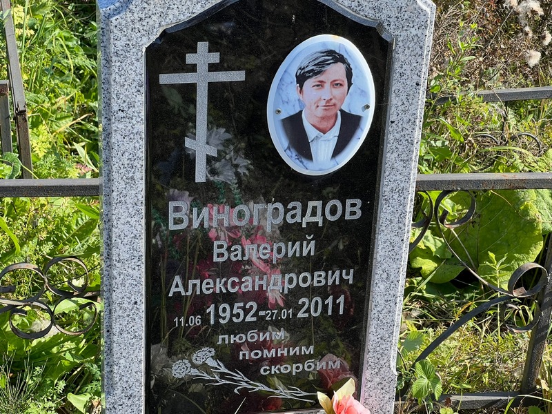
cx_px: 276
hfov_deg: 25.3
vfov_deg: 19.1
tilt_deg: -25.5
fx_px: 1228
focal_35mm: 77
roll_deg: -2.5
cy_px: 207
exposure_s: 1/290
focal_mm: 9
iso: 32
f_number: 2.8
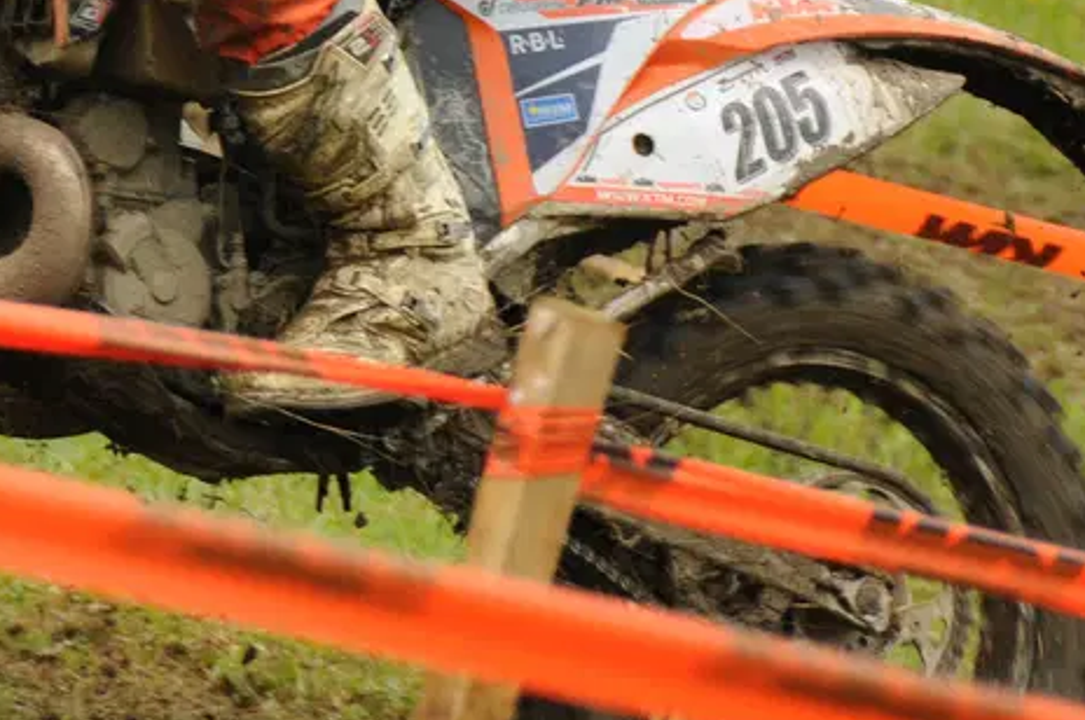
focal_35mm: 582
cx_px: 164
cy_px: -130
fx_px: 17516
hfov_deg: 3.5
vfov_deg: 2.4
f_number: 5.6
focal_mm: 150
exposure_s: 1/800
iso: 640
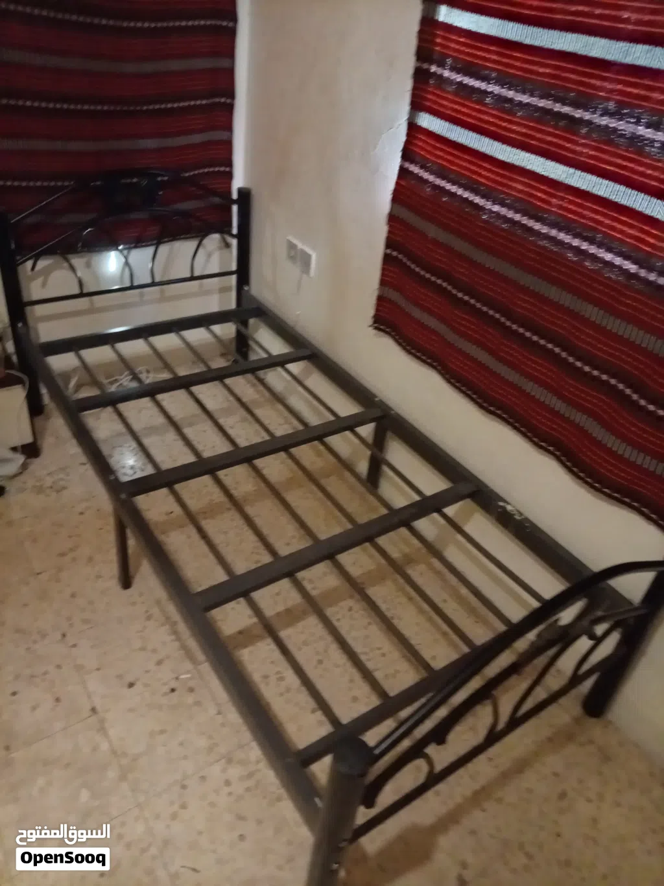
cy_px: 443
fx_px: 640
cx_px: 332
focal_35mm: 25
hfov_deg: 54.8
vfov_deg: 69.4
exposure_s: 1/16.7
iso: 2048
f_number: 1.8
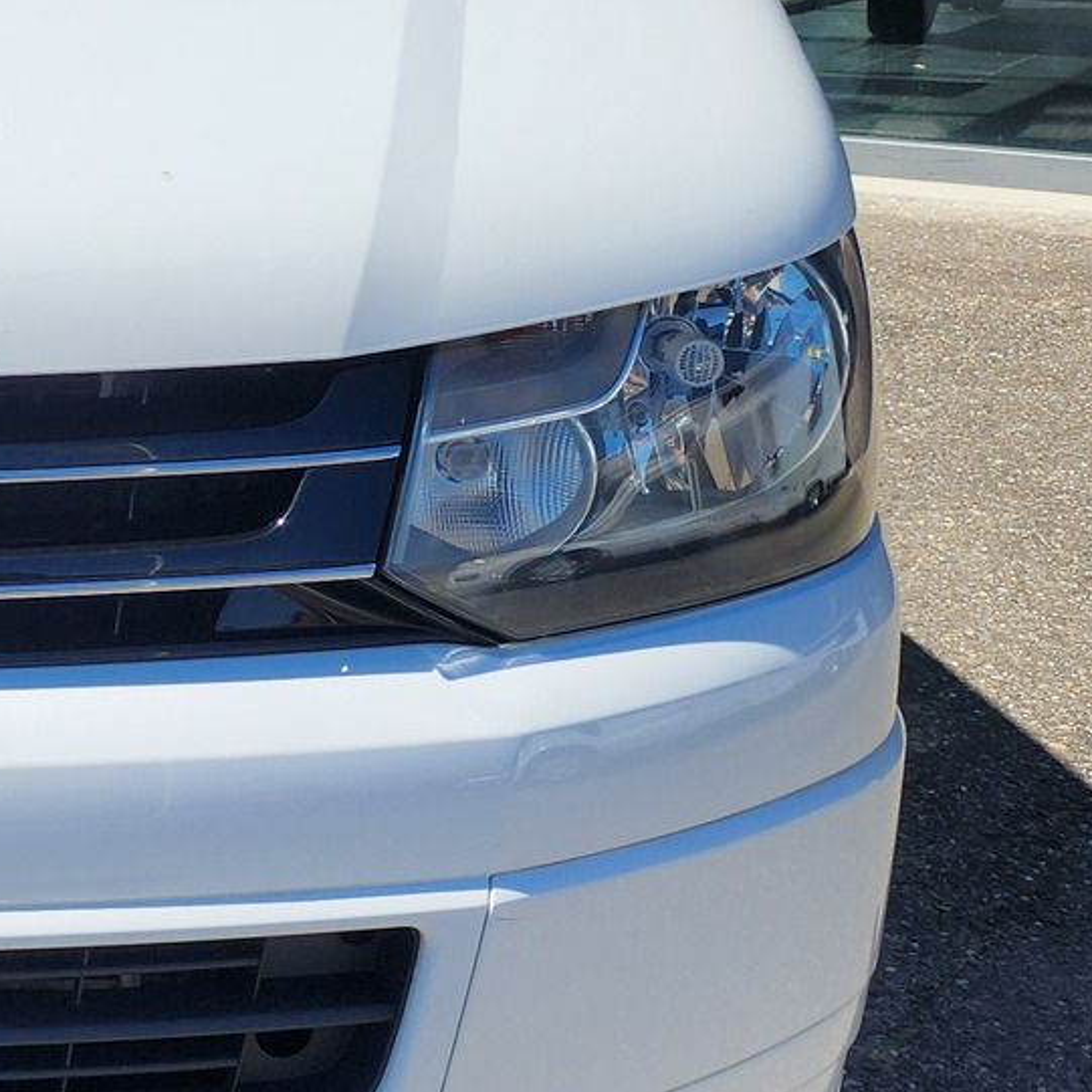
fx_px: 2820
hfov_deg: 19.3
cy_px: 519
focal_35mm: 79
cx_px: -517
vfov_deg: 21.9
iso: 50
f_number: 1.8
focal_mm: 5
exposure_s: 1/5089
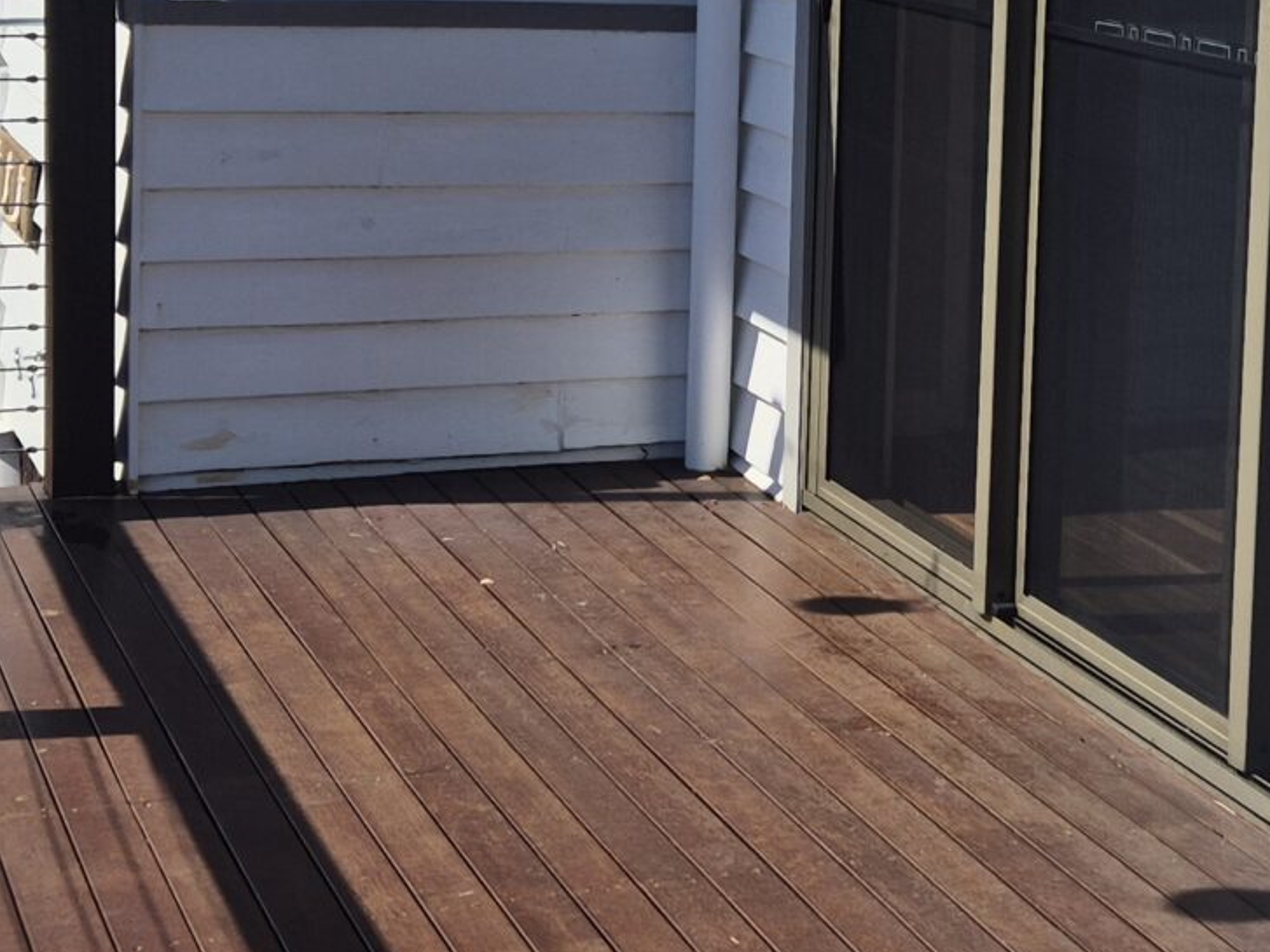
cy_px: 96
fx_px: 2971
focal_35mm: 81
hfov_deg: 23.9
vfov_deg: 17.9
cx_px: 949
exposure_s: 1/3712
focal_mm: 5.4
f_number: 1.8
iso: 25
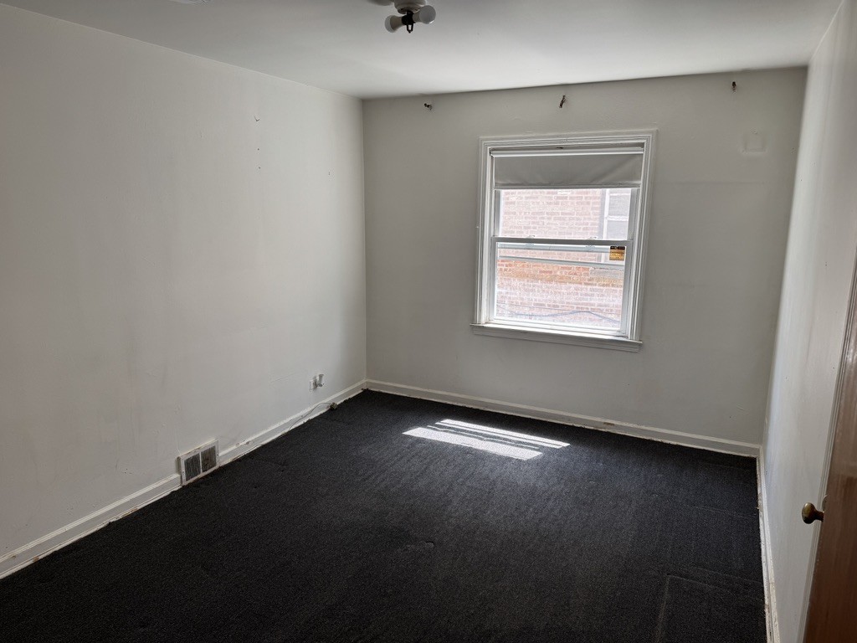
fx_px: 594
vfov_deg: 56.8
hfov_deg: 71.6
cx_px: 428
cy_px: 322
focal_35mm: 24
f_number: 1.78
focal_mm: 6.76
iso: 64
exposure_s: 1/121
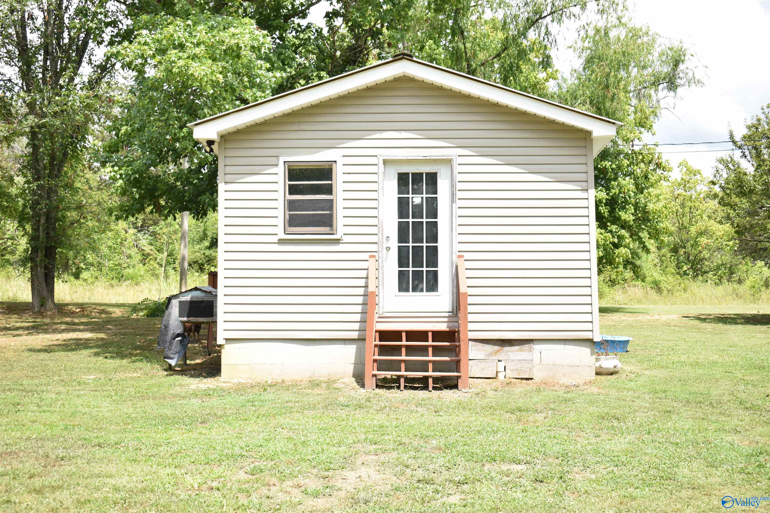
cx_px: 385
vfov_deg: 28.9
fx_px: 995
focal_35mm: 46
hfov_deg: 42.3
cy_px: 256
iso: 100
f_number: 4.2
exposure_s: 1/200
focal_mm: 31
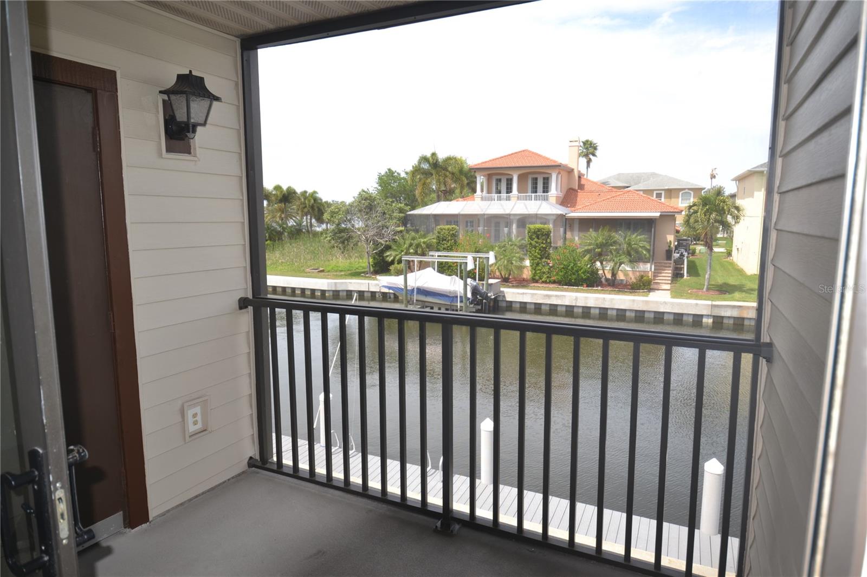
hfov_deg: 81.2
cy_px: 288
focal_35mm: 21
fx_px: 506
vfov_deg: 59.5
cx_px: 434
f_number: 5
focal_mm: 14
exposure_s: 1/200
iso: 100
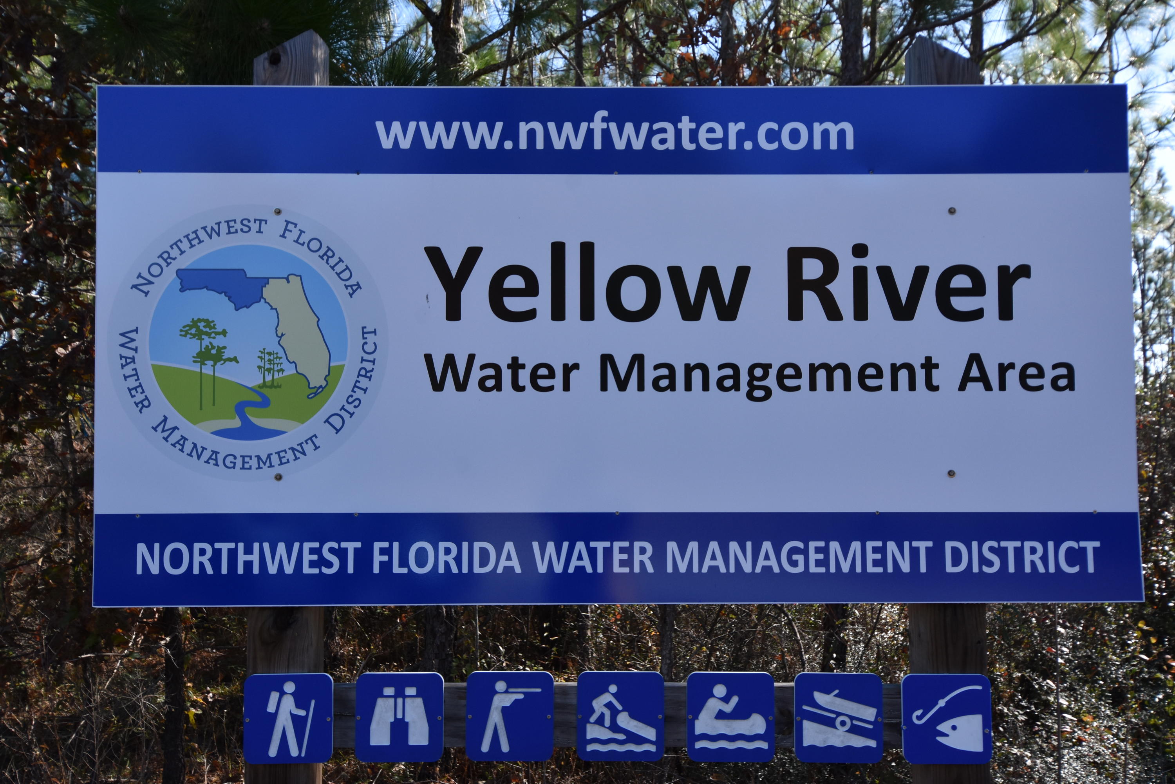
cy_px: 392
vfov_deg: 43.6
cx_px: 588
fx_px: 979
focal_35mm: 30
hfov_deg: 61.9
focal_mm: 20
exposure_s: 1/500
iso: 450
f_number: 8
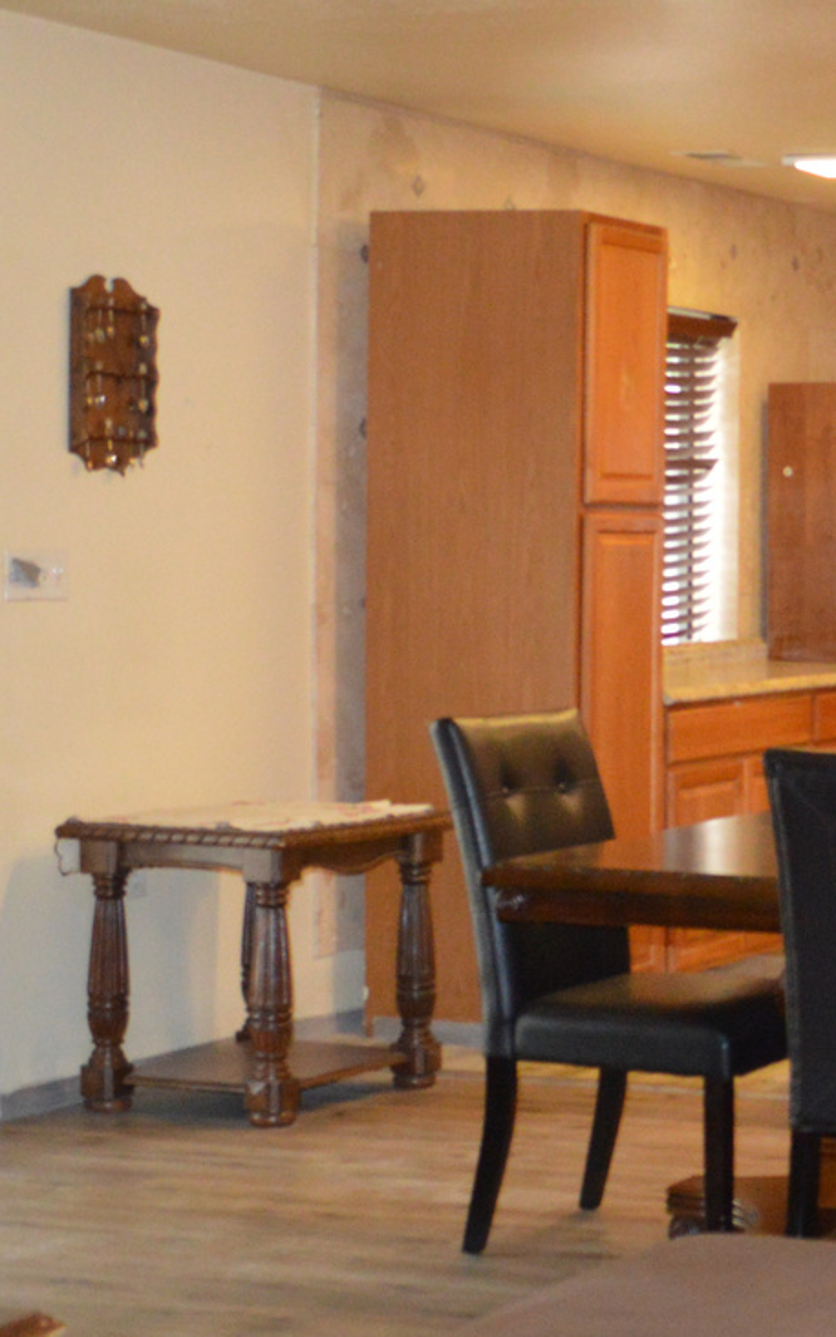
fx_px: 2806
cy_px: 744
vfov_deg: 26.8
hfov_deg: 15.0
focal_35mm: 77
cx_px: 1447
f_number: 3.5
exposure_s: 1/60
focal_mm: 18
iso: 1600
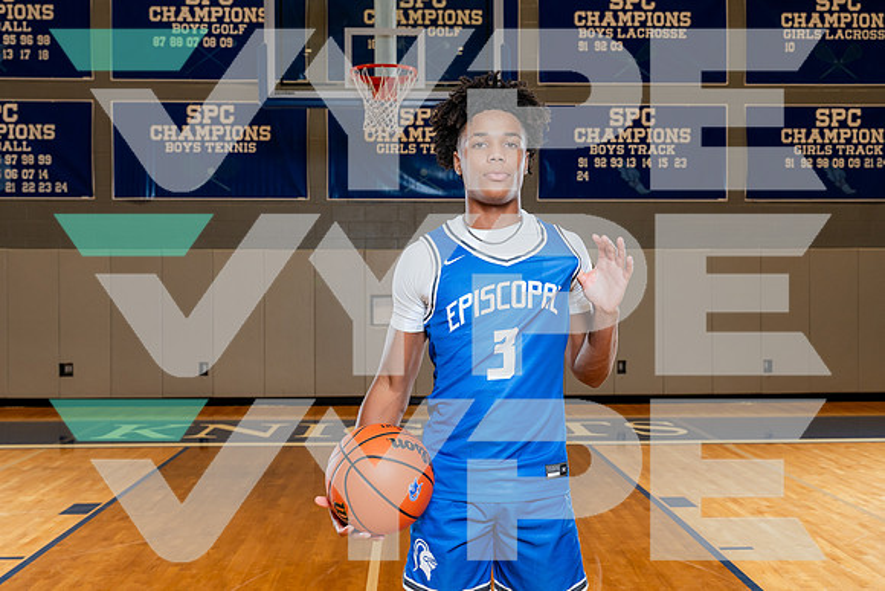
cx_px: 442
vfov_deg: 36.6
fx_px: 892
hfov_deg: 52.8
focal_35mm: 36
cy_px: 296
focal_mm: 35
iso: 640
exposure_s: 1/250
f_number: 5.6
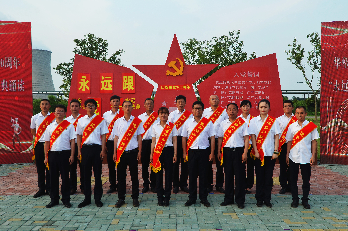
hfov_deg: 55.2
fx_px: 333
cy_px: 116
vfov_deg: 38.2
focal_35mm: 34
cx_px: 174
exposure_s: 1/200
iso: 200
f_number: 7.1
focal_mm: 23
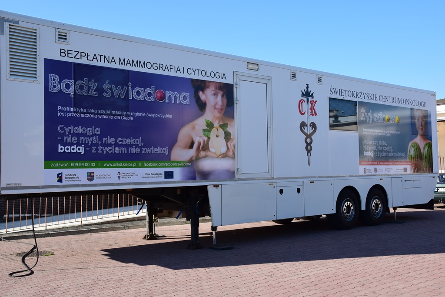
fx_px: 482
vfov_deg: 34.2
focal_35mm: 39
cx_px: 222
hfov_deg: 49.5
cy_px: 148
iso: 400
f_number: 10
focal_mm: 26
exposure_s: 1/320
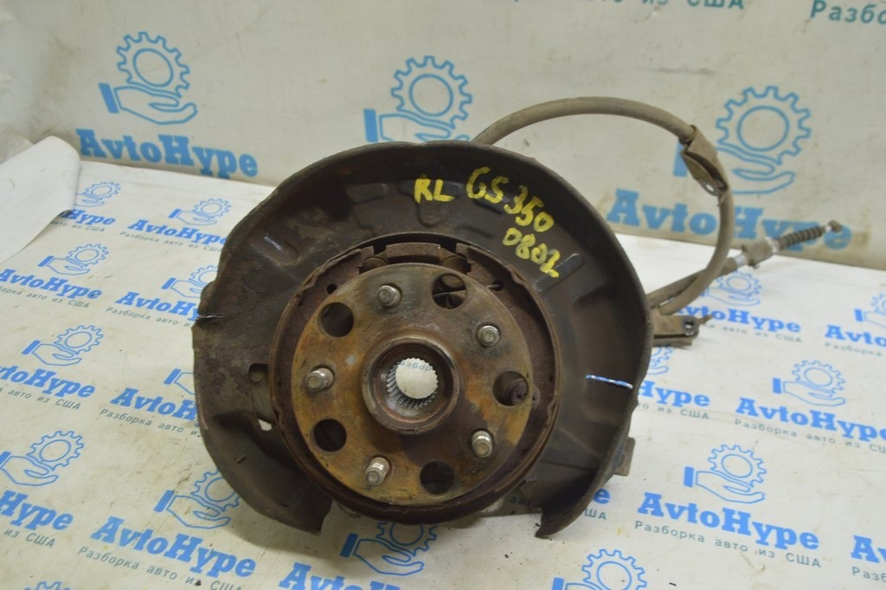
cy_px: 295
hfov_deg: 57.3
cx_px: 443
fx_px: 811
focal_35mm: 33
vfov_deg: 39.9
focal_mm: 22
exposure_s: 1/20
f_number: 5.6
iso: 400
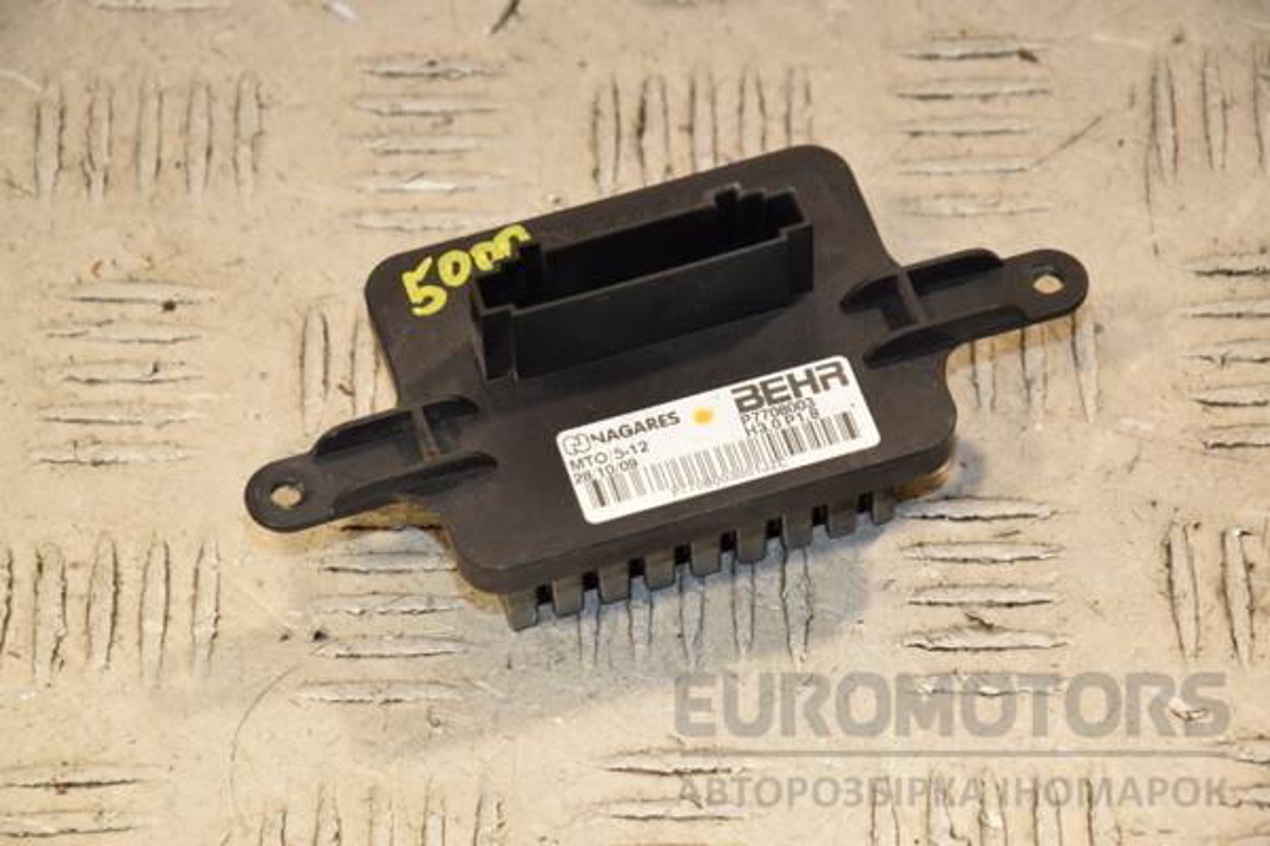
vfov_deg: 8.7
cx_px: 635
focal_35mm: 158
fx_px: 5556
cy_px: 423
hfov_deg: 13.0
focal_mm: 105
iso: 800
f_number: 8
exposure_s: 1/200
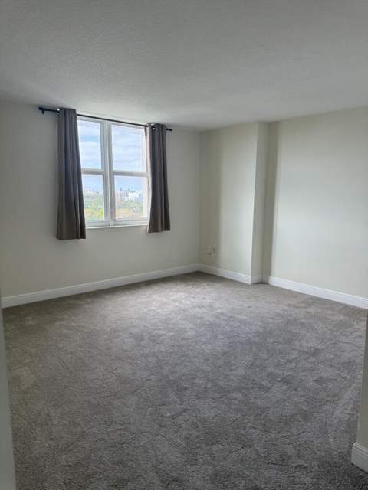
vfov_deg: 71.6
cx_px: 184
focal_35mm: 24
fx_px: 340
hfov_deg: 56.8
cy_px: 245
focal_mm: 6.76
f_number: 1.78
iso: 125
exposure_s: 1/235
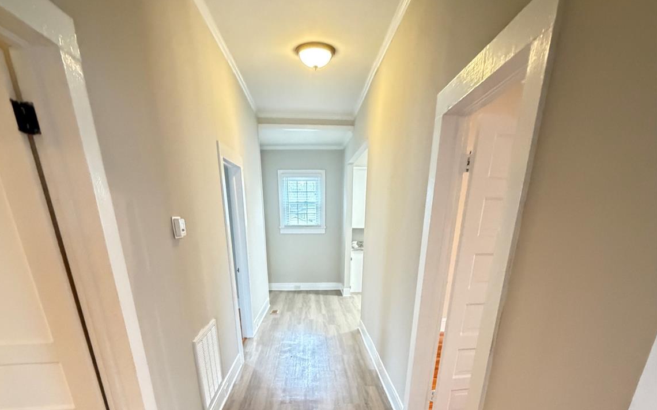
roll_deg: -0.5
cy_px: 375
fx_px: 358
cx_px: 327
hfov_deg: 85.1
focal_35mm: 20
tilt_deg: -23.4
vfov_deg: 51.9
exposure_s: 1/40
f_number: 2.2
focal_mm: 2.22
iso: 1250
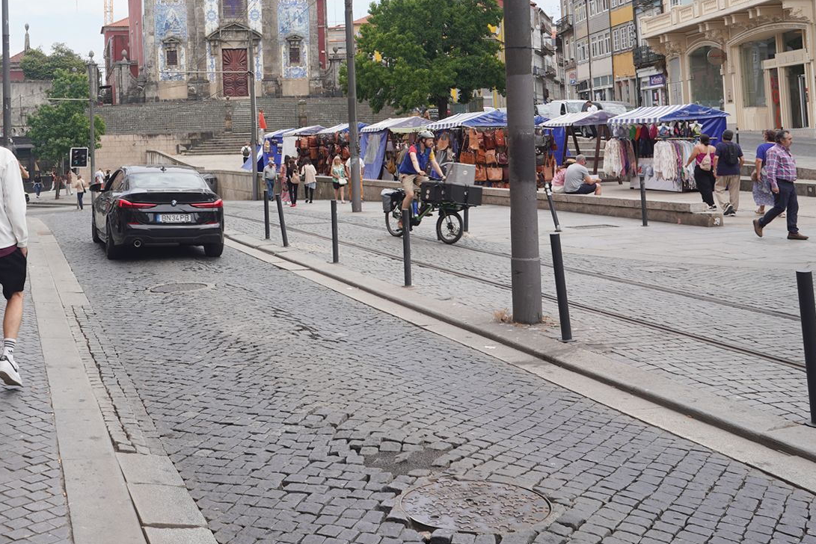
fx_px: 998
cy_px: 65
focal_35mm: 44
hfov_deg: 43.3
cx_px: 217
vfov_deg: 29.4
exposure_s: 1/100
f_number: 11
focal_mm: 24
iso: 100
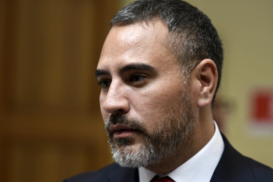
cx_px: 136
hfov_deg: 9.8
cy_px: 91
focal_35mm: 210
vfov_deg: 6.5
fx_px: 1592
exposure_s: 1/160
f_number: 2.8
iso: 1250
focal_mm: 140
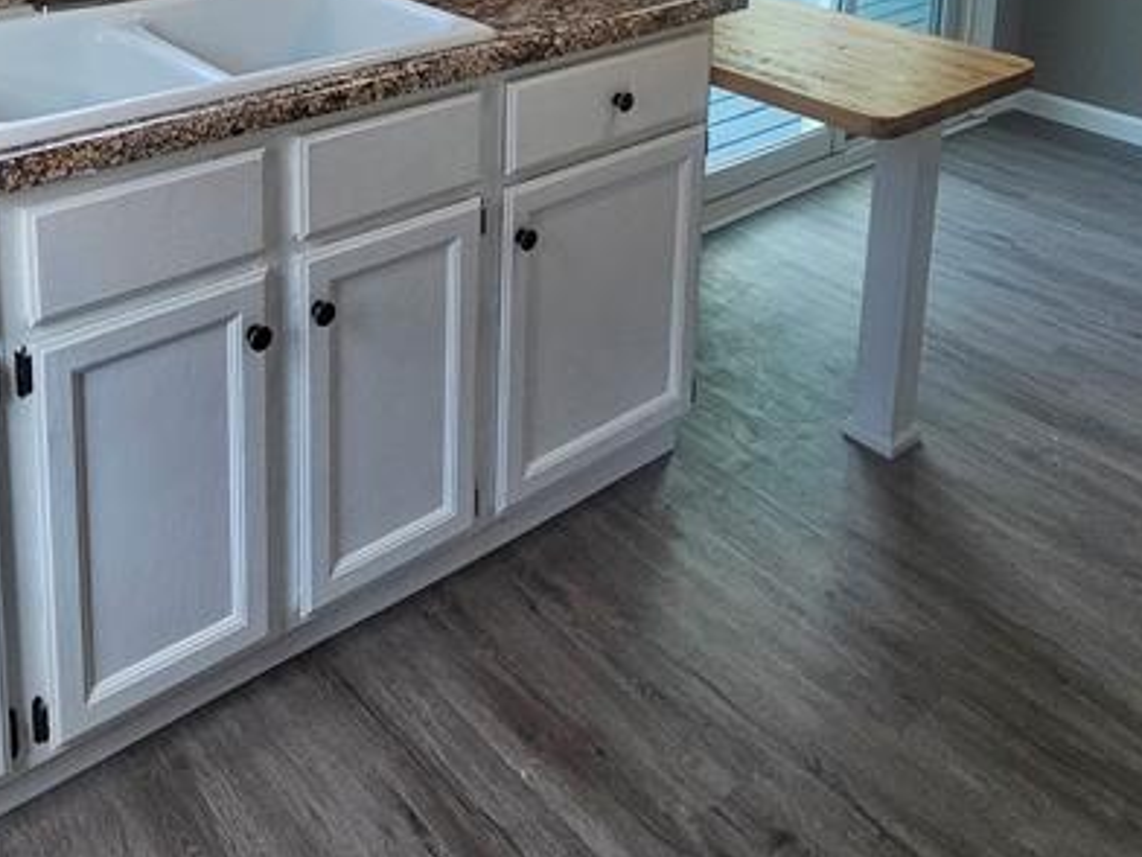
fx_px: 1122
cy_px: -93
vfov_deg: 35.5
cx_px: 335
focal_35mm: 34
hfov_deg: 52.4
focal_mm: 2.2
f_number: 2.2
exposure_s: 1/207
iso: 125
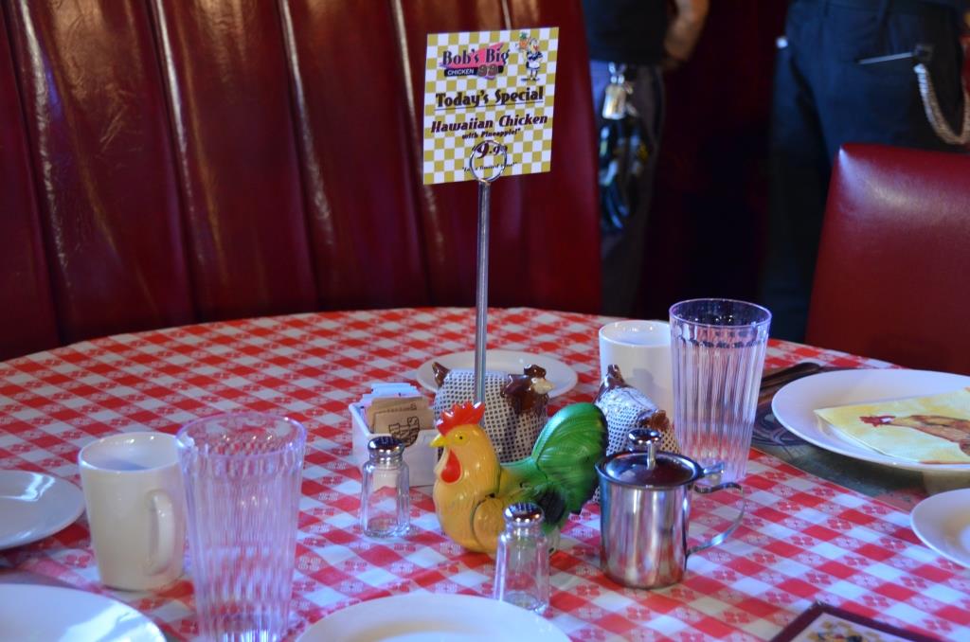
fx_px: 1694
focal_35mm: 63
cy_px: 321
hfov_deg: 32.0
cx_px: 485
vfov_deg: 21.5
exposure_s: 1/25
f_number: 4.5
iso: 1600
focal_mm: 42
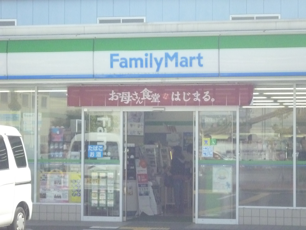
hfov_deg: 17.6
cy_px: 115
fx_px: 990
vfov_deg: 13.2
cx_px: 153
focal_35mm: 112
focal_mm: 20
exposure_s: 1/250
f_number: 20
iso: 1600
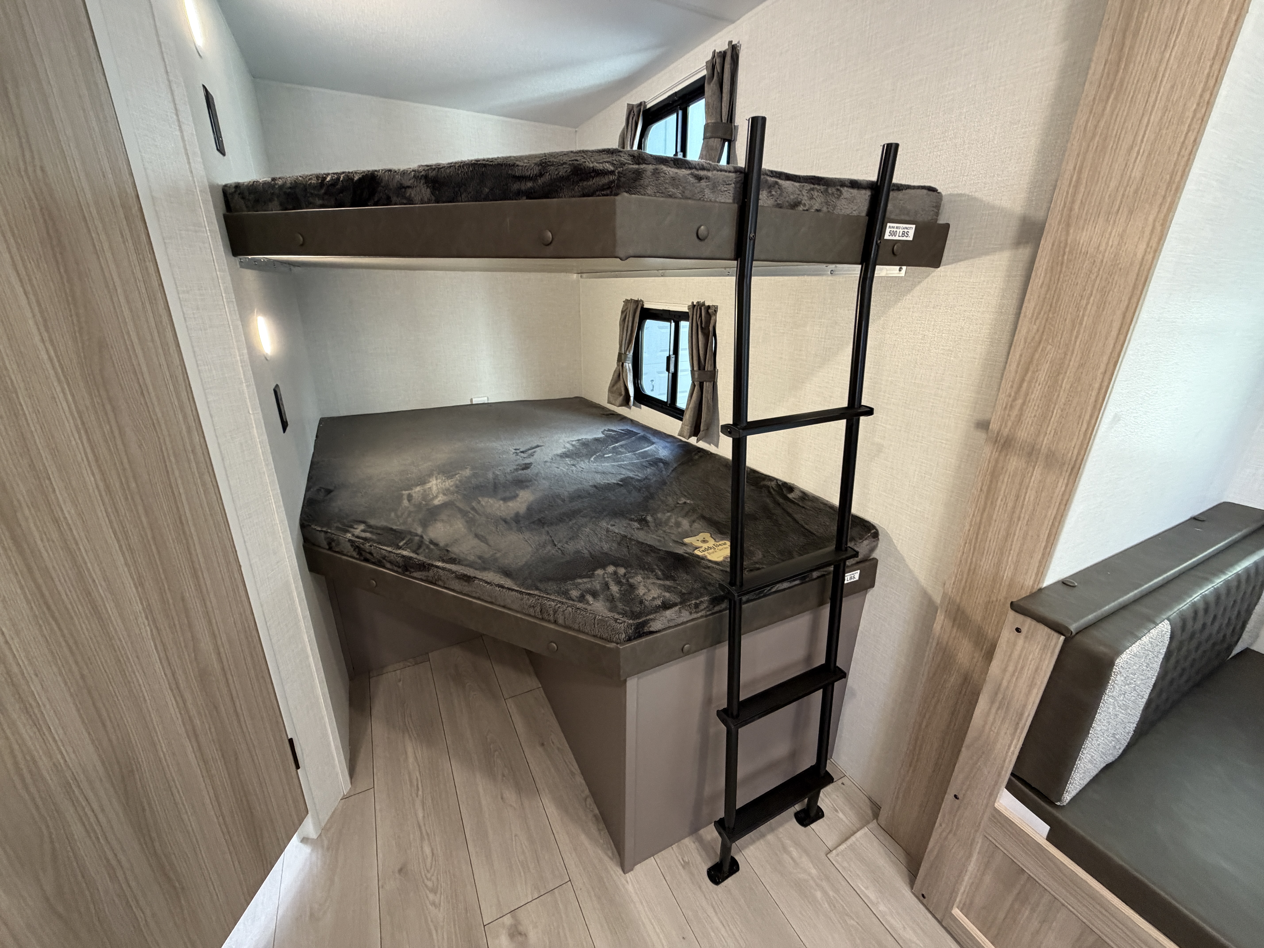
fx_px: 511
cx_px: 632
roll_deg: +0.0
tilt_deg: -21.0
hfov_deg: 102.1
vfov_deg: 85.7
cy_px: 474
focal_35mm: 14
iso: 400
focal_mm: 2.22
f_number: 2.2
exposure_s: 1/60
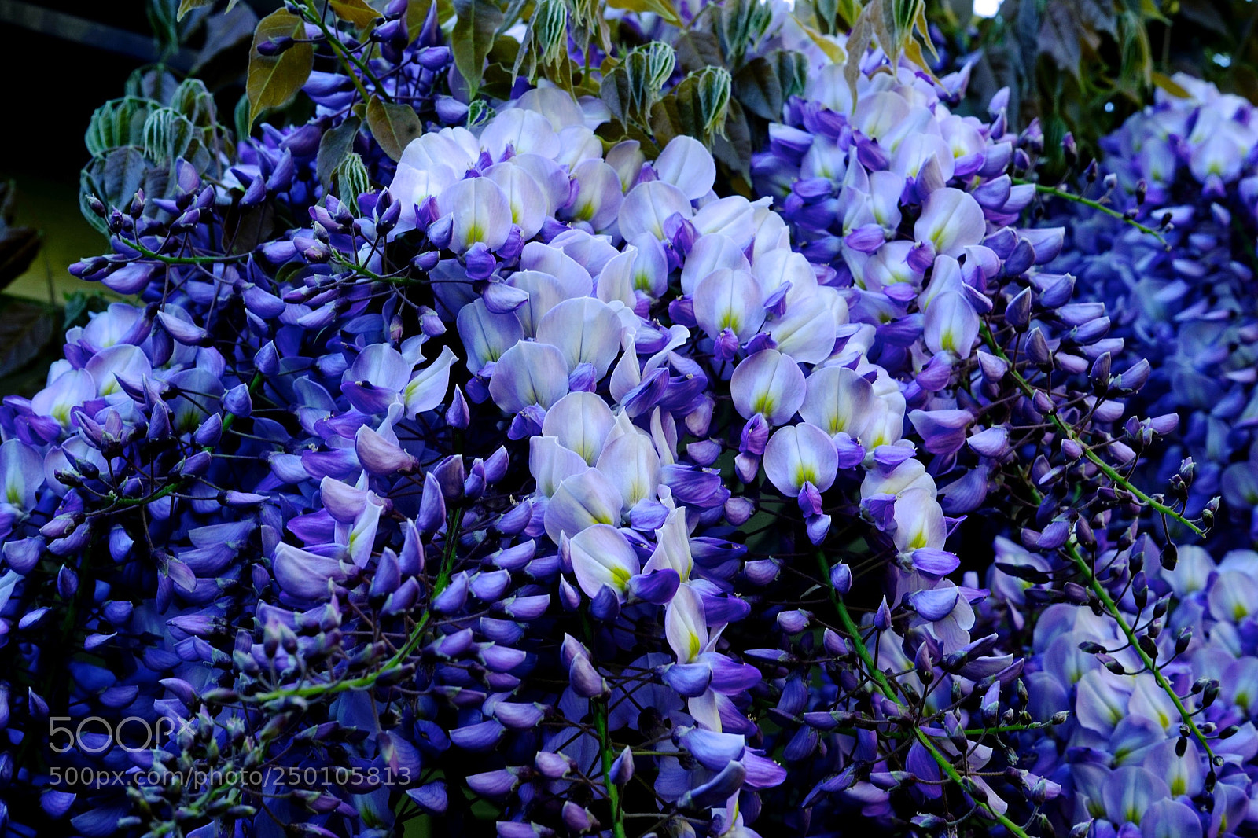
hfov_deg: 38.2
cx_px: 629
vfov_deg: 26.0
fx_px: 1817
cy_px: 419
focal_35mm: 52
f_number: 13
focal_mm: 52
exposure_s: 1/25
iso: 200
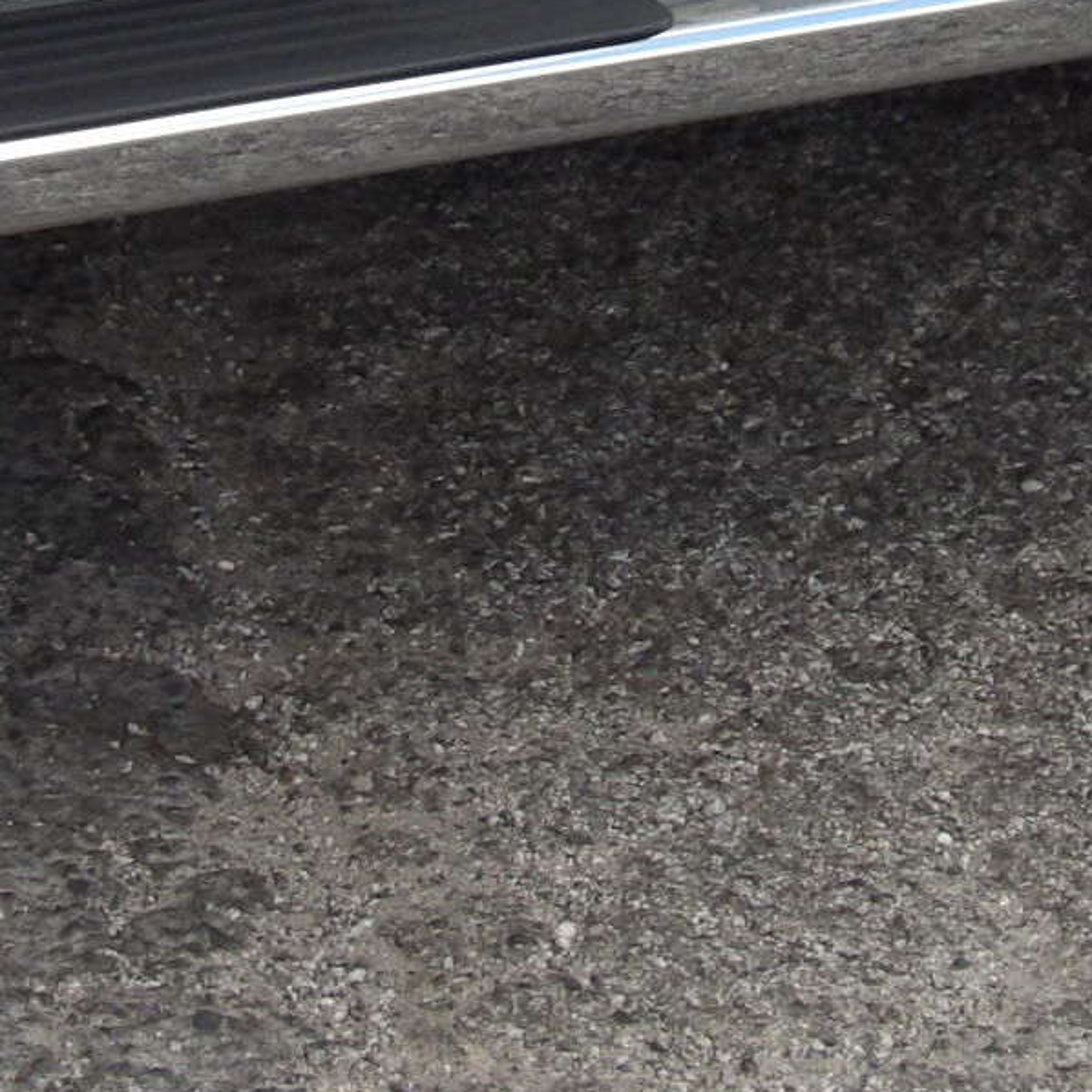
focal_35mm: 276
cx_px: 716
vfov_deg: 6.3
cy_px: 102
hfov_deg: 6.3
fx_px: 9851
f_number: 4.1
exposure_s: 1/299
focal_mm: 13
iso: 200
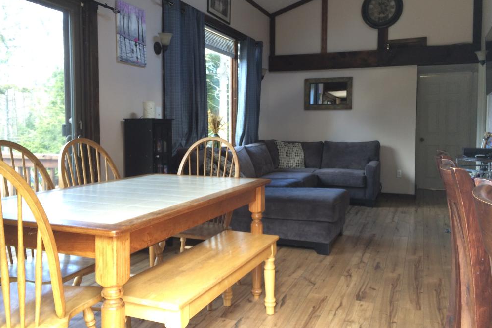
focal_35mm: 31
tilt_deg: -2.7
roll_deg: -0.1
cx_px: 242
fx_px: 424
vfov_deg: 42.3
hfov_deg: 60.3
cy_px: 148
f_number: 2.2
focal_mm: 4.15
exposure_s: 1/30
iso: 50
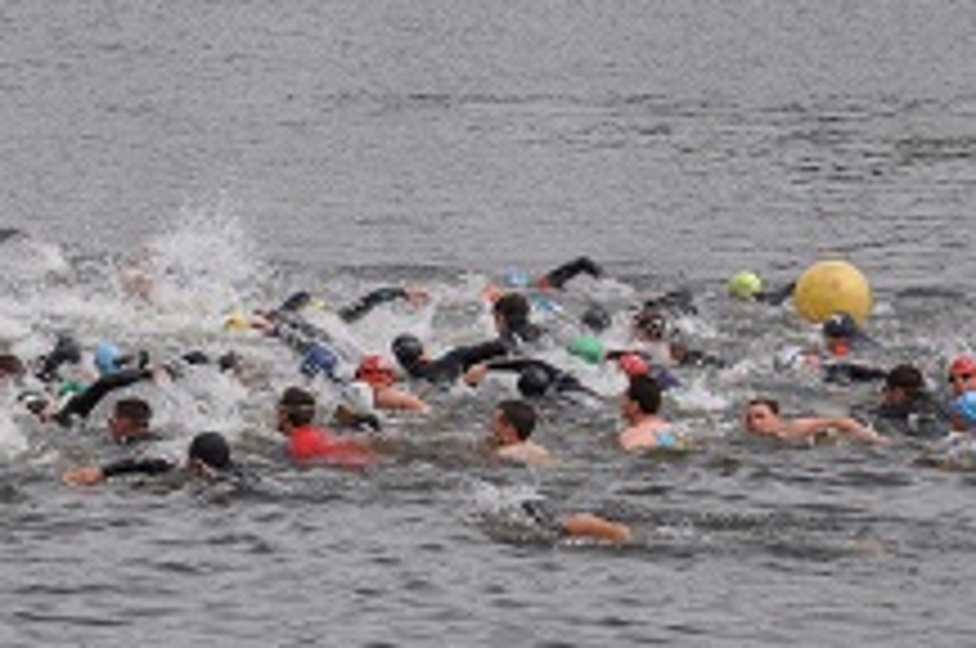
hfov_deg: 6.3
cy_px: 367
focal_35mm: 323
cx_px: -211
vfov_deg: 4.2
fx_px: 8751
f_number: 10
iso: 200
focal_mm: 85
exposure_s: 1/400
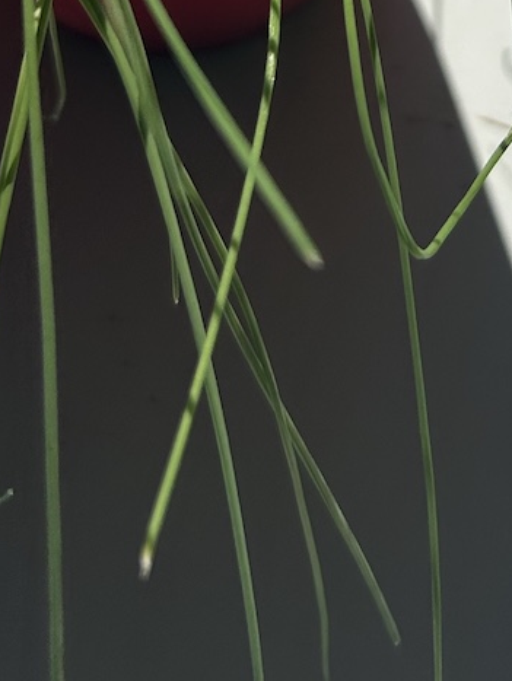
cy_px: -416
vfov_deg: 18.7
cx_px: 416
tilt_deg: -52.6
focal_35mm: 89
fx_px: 1753
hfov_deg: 16.5
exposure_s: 1/9434
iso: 50
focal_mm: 5.7
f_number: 1.5
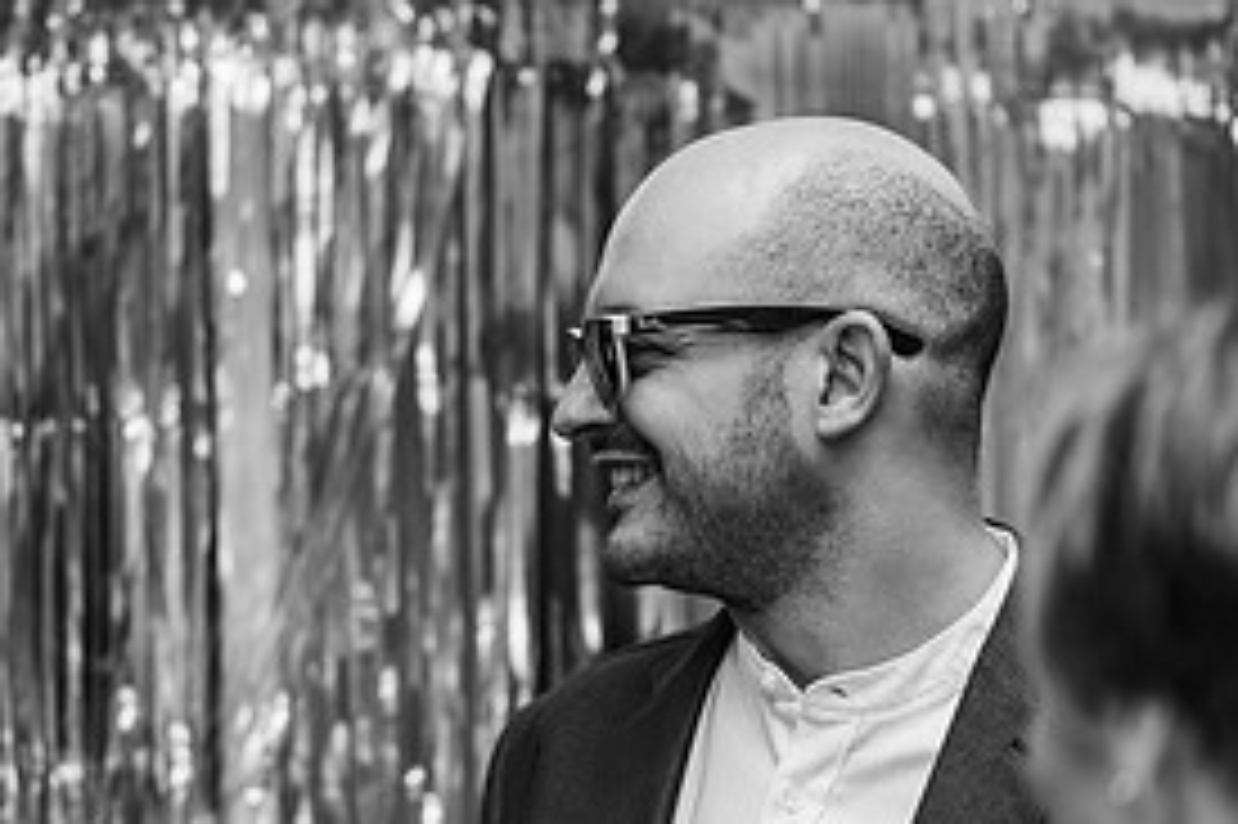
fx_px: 6152
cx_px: 459
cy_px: 414
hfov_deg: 11.5
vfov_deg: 7.7
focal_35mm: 179
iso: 100
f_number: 2
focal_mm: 85
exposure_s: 1/1250
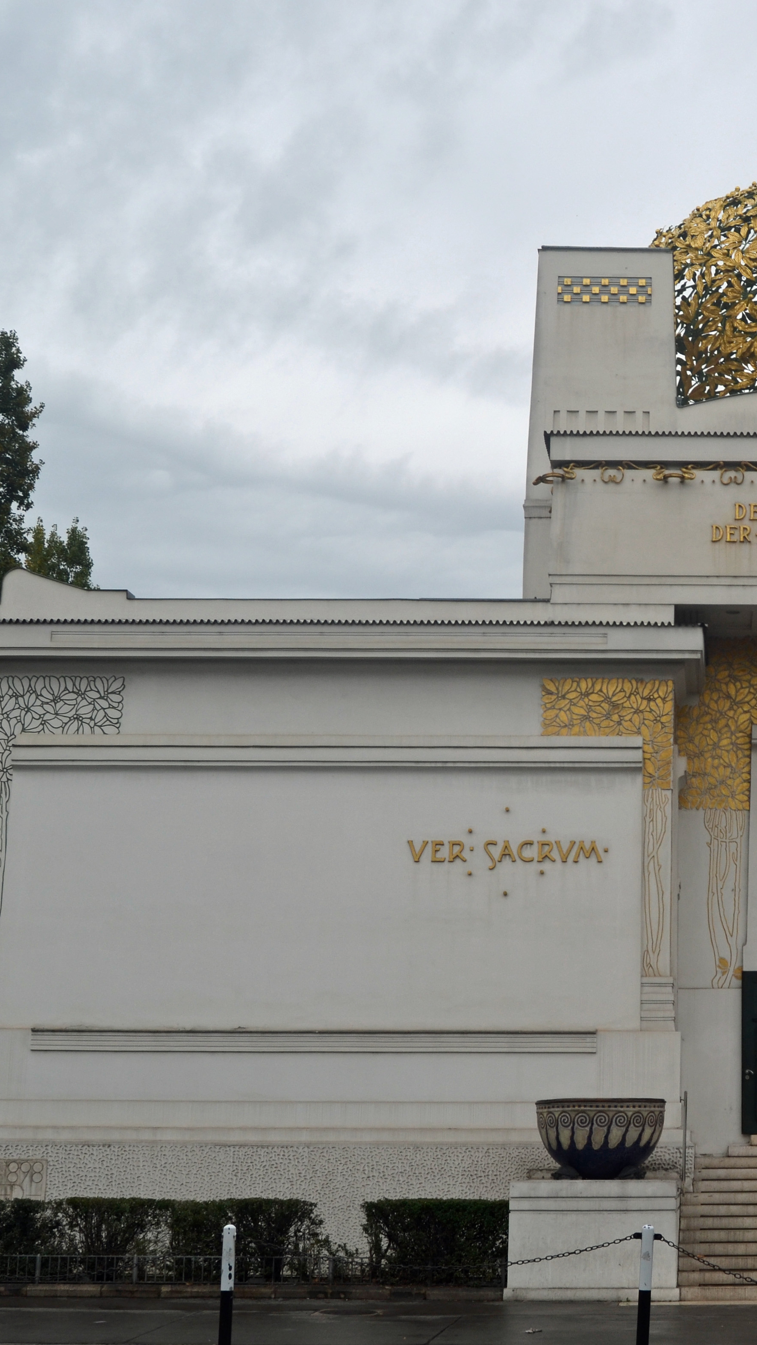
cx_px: 774
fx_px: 1927
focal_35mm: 54
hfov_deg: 21.4
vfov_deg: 38.5
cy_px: 687
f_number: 8
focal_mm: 22
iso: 200
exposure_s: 1/250
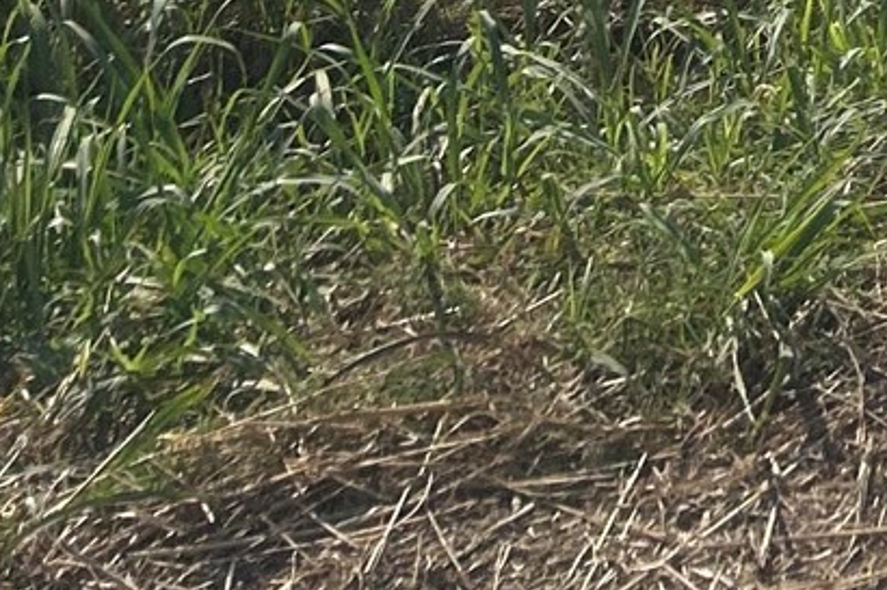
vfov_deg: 7.8
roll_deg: +0.9
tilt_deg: -1.3
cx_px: 1352
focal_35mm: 135
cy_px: -1524
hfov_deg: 14.2
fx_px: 3325
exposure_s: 1/12658
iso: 50
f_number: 1.5
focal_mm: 5.7
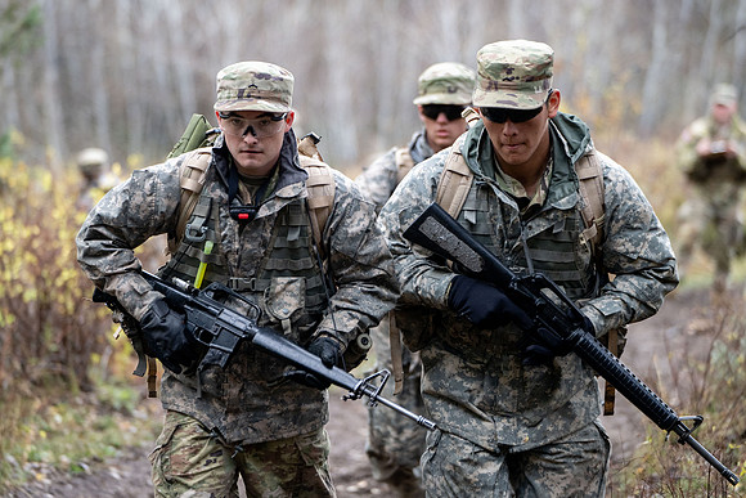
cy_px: 237
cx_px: 333
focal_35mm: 139
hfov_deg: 14.8
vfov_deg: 9.9
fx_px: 2874
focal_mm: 120
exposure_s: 1/320
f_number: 2.8
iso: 1000
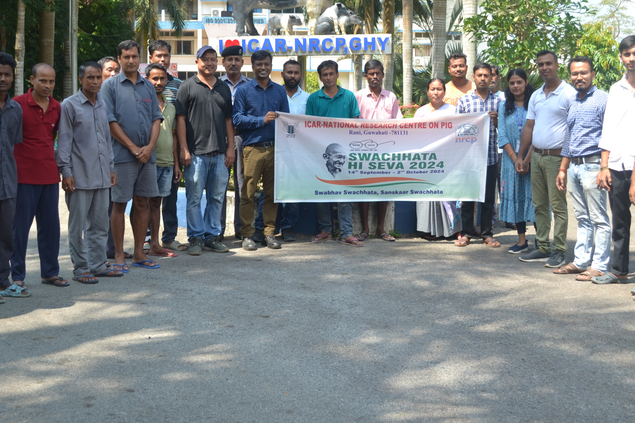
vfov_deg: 26.9
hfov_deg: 39.6
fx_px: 882
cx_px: 319
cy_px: 163
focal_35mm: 50
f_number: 4
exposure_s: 1/250
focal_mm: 22
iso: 100
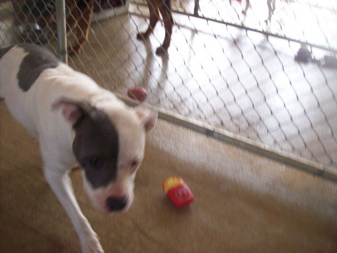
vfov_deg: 39.6
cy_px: 126
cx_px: 168
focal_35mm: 36
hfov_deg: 51.4
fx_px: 350
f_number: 2.7
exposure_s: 1/64
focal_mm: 6
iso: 200
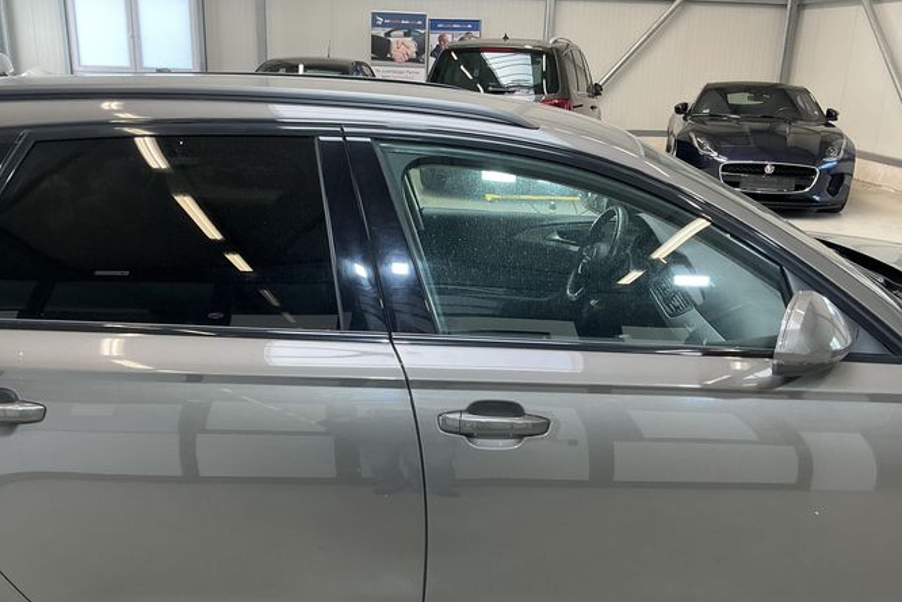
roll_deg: -2.3
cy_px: 381
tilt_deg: -19.2
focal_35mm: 35
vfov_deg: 37.6
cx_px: 448
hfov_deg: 54.4
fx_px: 877
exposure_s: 1/100
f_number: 1.8
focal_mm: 3
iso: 64
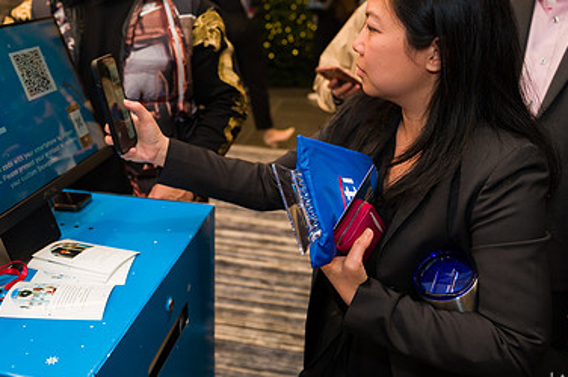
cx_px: 249
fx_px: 583
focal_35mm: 37
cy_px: 130
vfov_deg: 35.6
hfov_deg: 51.8
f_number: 3.2
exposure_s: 1/200
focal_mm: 24
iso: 400
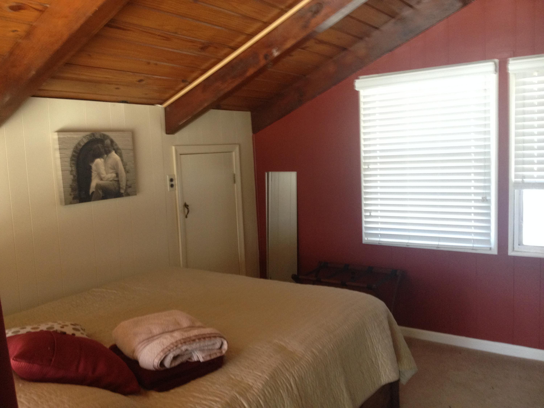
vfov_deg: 40.7
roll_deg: +0.6
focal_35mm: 35
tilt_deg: -6.3
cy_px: 204
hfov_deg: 52.6
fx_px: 550
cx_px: 272
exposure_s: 1/20
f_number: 2.4
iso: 160
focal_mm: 4.28
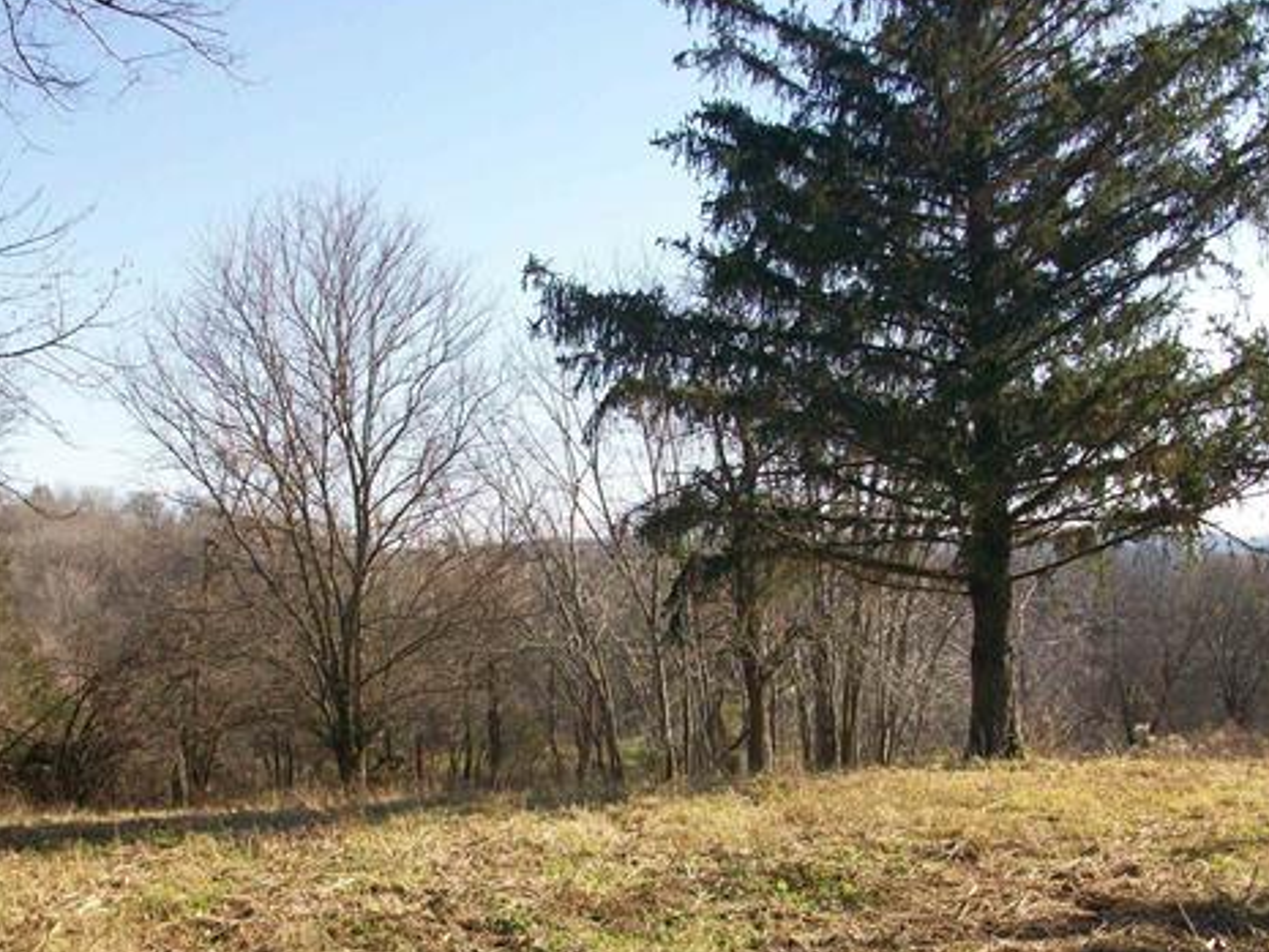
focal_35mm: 44
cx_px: 600
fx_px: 1613
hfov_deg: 42.9
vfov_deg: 32.7
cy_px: 616
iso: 64
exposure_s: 1/640
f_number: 2.8
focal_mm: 5.7
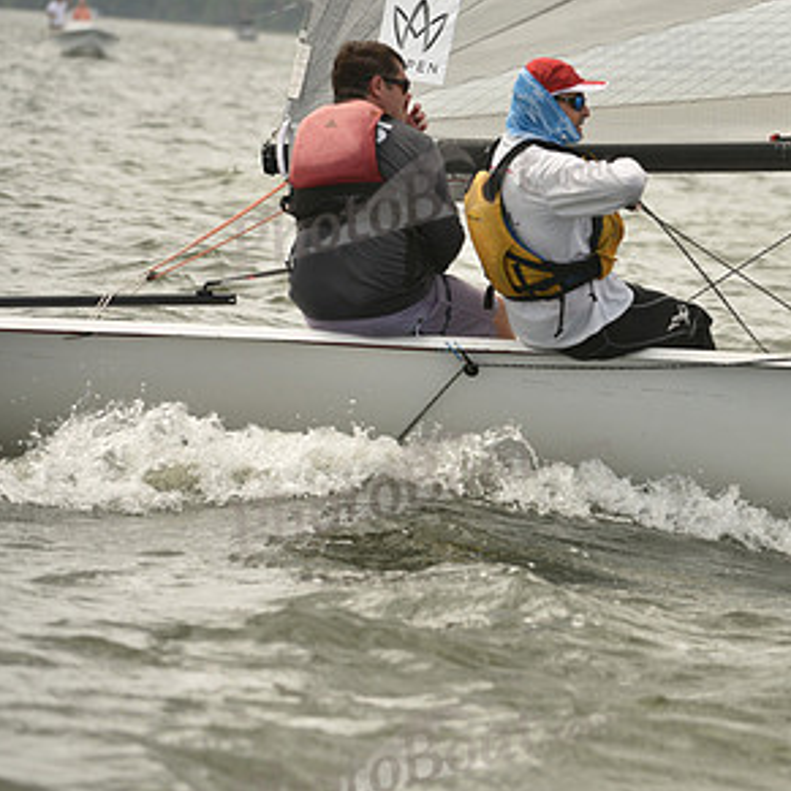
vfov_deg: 5.2
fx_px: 8764
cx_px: 756
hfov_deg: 5.2
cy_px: 306
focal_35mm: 339
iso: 320
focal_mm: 200
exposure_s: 1/1600
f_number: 5.6
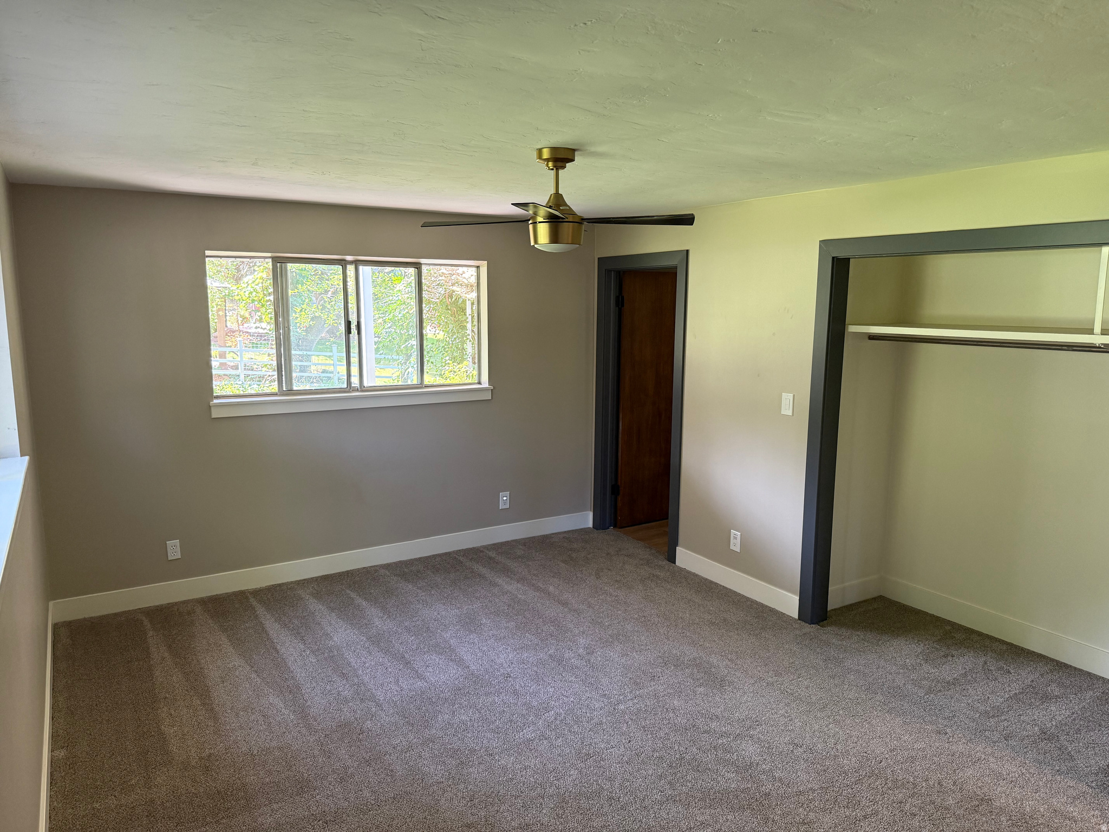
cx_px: 554
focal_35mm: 24
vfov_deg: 56.8
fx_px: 769
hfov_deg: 71.6
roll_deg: -0.3
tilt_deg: -8.3
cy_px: 416
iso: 250
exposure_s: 1/60
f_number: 1.78
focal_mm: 6.76
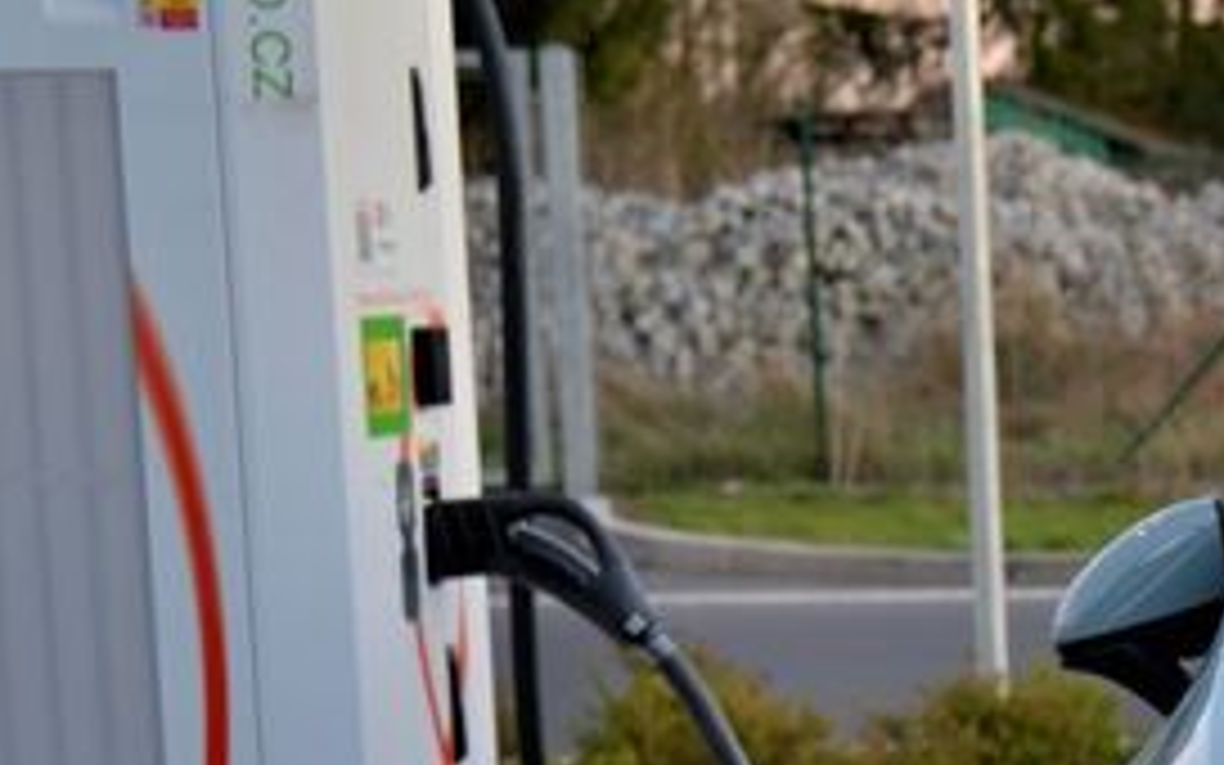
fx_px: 5404
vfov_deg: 7.8
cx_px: 2117
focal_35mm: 162
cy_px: 1366
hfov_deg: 12.0
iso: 100
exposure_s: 1/25
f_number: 4
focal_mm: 45
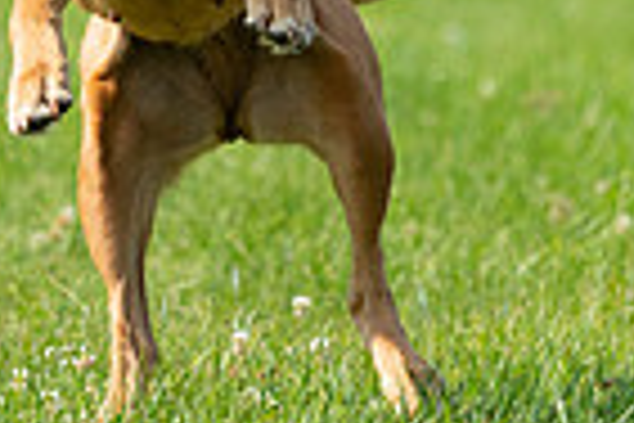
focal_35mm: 1093
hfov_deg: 1.9
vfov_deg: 1.3
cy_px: -299
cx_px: 369
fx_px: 19247
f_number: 5.6
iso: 1250
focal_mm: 266
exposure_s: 1/4000
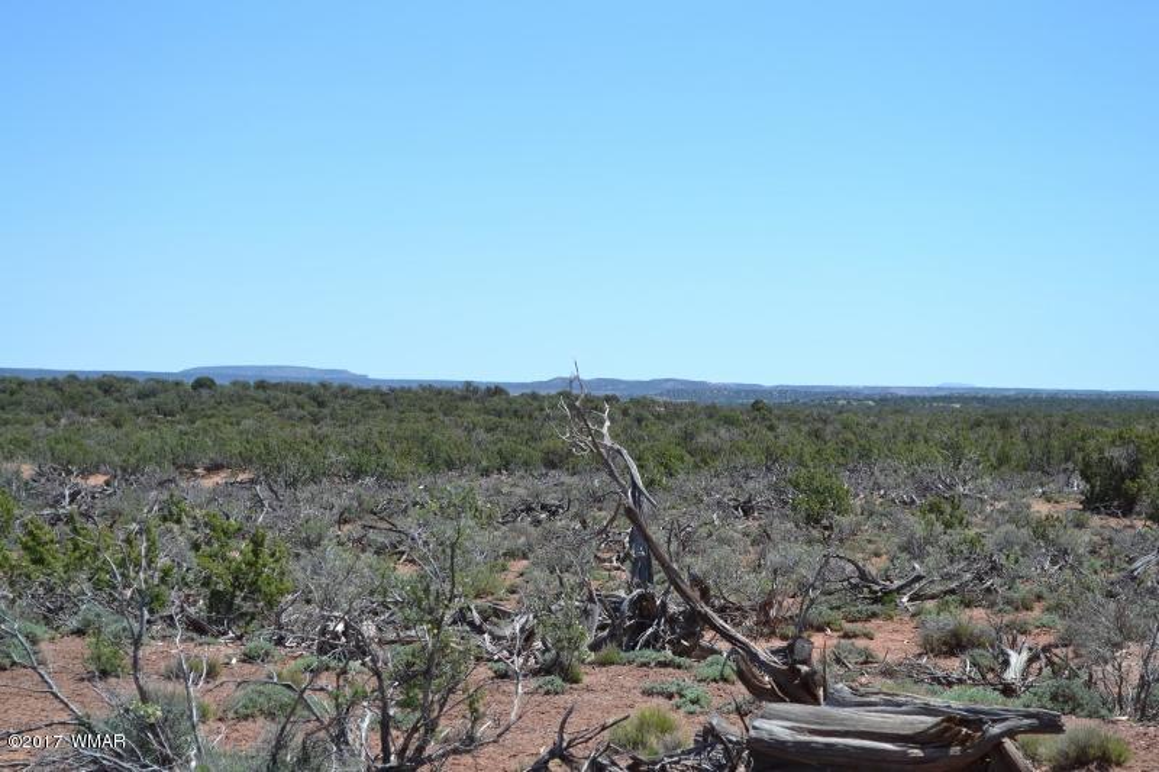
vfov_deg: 16.5
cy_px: 386
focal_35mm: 82
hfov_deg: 24.6
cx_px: 580
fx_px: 2655
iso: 100
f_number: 8
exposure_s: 1/250
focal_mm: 55
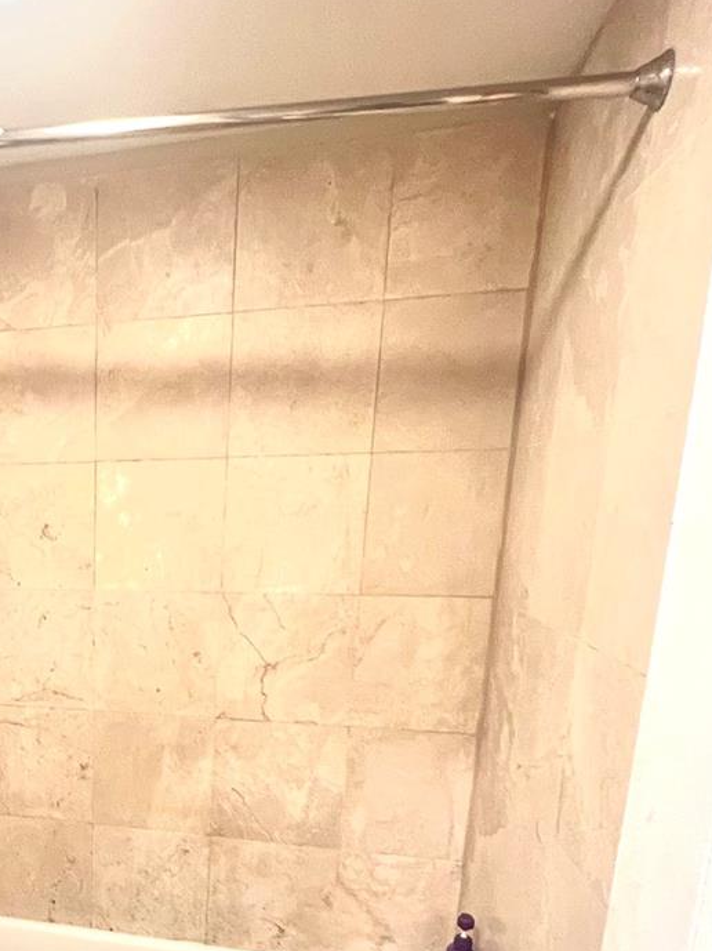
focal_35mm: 29
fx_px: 796
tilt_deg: -13.2
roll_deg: +0.2
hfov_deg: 42.5
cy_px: 712
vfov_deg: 58.5
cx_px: 22
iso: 400
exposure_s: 1/60
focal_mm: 1.57
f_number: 1.8
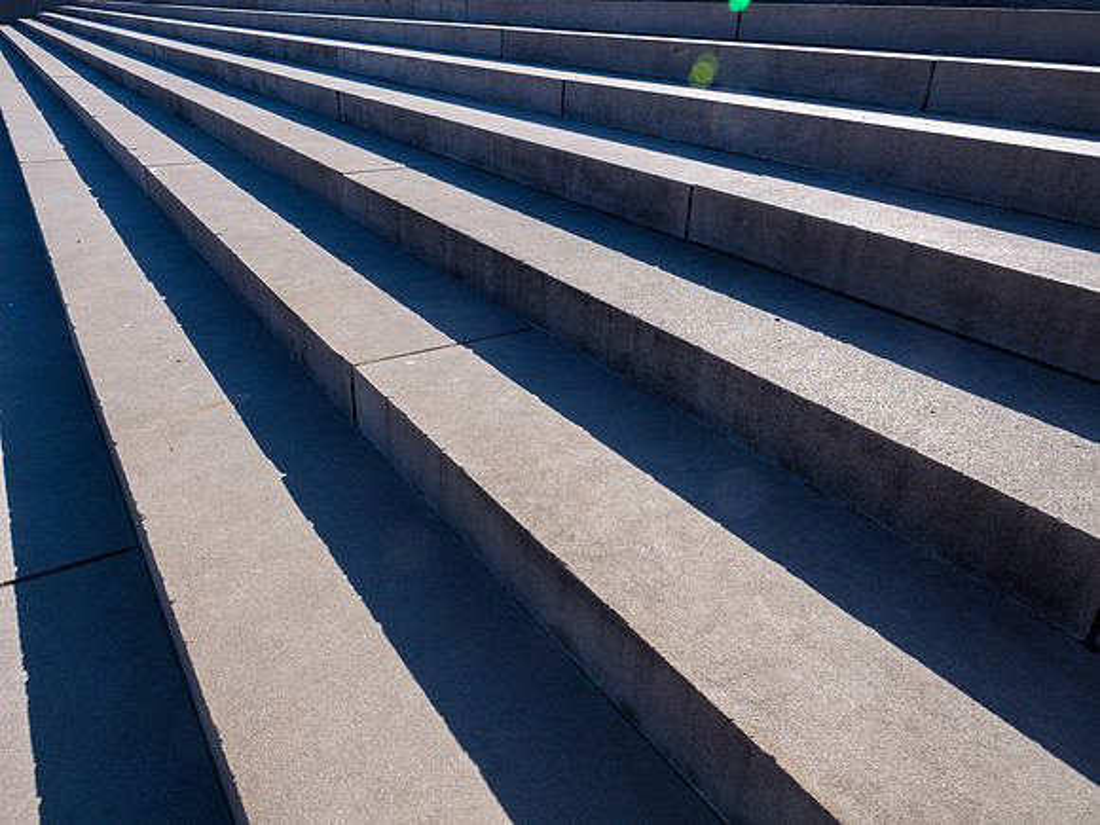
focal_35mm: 24
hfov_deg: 71.6
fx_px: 763
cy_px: 412
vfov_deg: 56.8
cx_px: 550
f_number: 8
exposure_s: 1/400
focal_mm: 12
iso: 200
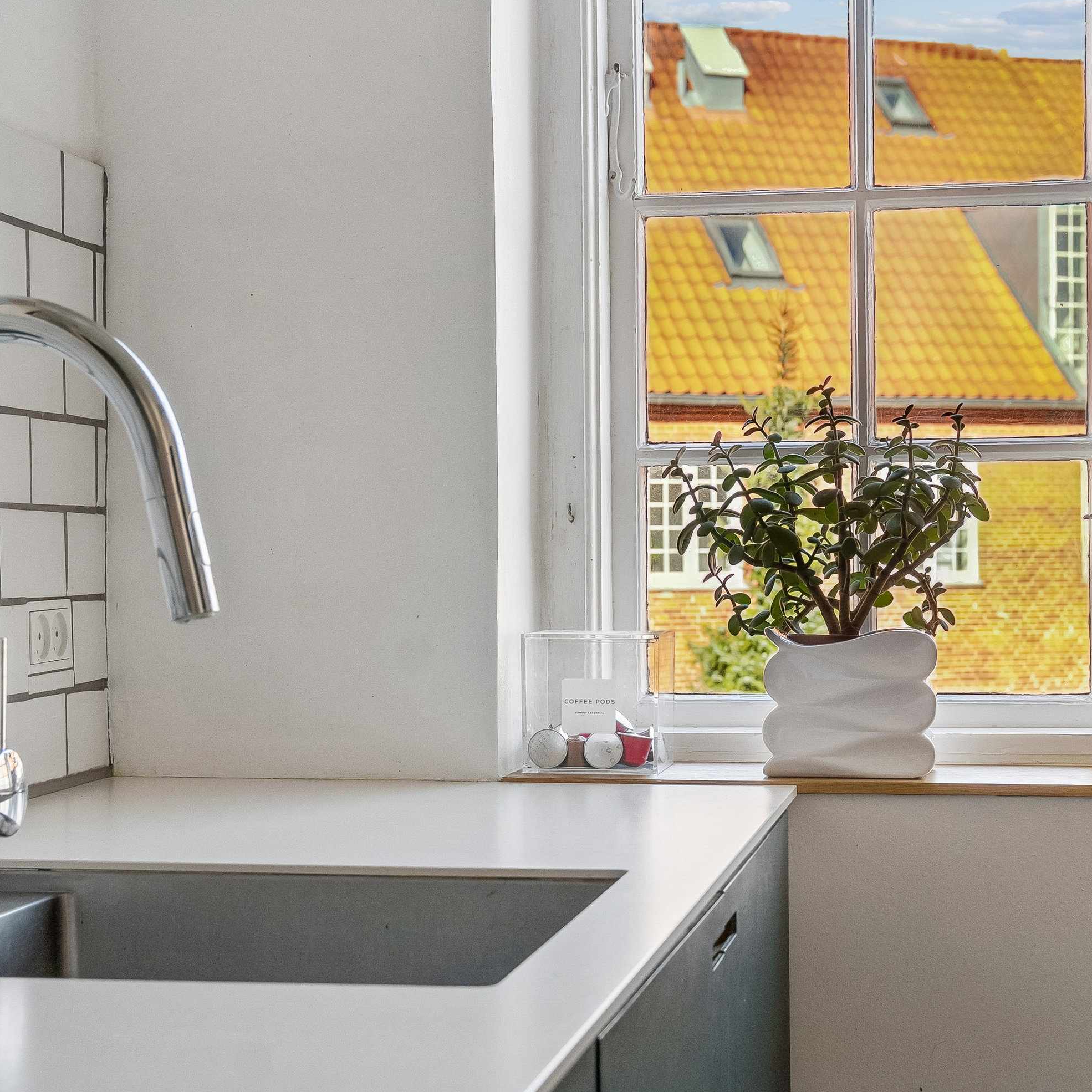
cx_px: 555
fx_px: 2356
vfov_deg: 26.1
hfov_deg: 26.1
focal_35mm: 66
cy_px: 552
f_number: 5.6
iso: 200
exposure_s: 1/125
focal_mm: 34
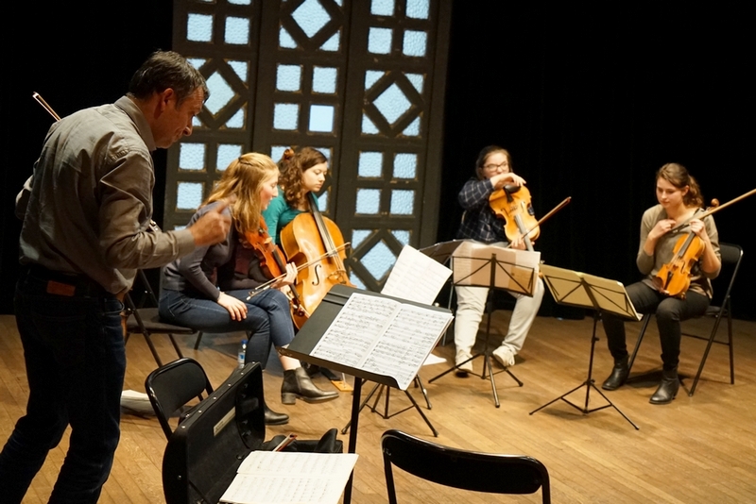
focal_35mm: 47
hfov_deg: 41.9
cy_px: 252
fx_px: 987
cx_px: 378
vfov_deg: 28.7
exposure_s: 1/60
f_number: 4
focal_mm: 47
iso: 3200
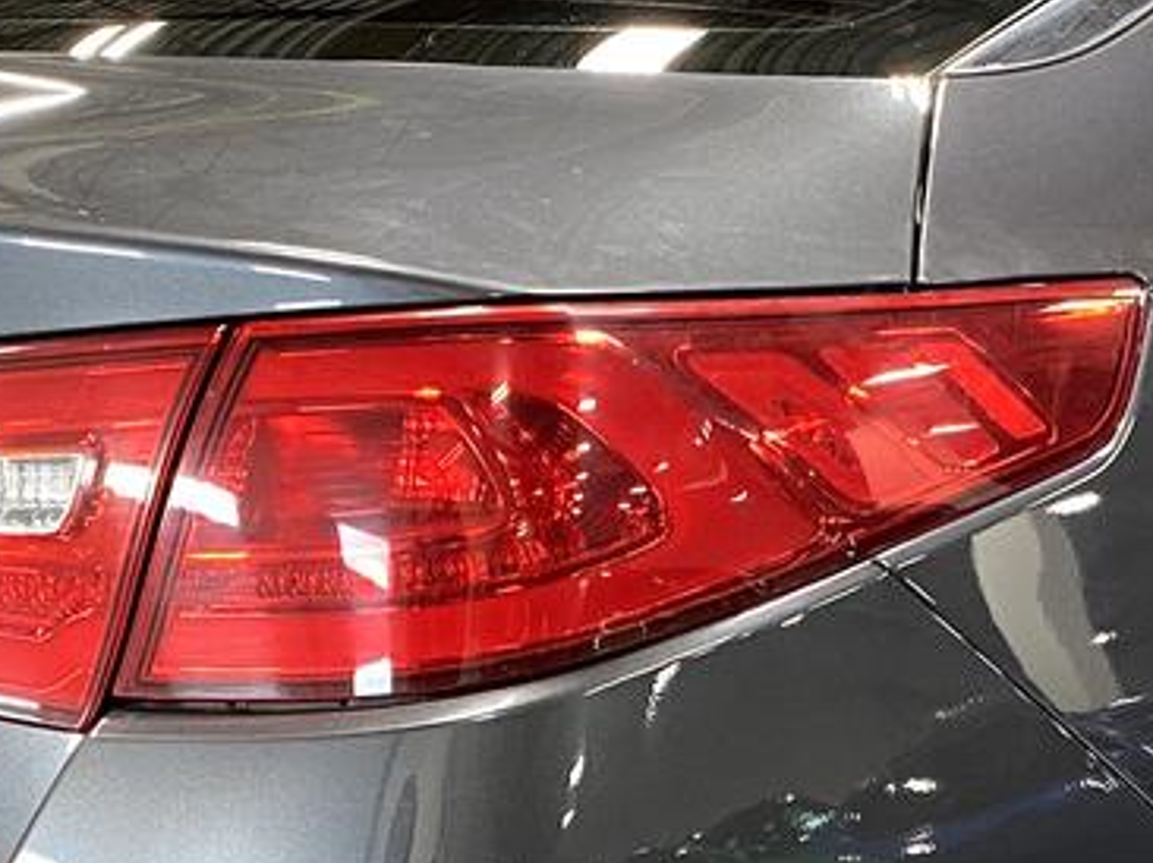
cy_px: 929
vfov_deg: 15.8
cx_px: 709
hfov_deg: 21.5
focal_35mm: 91
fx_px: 3029
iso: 100
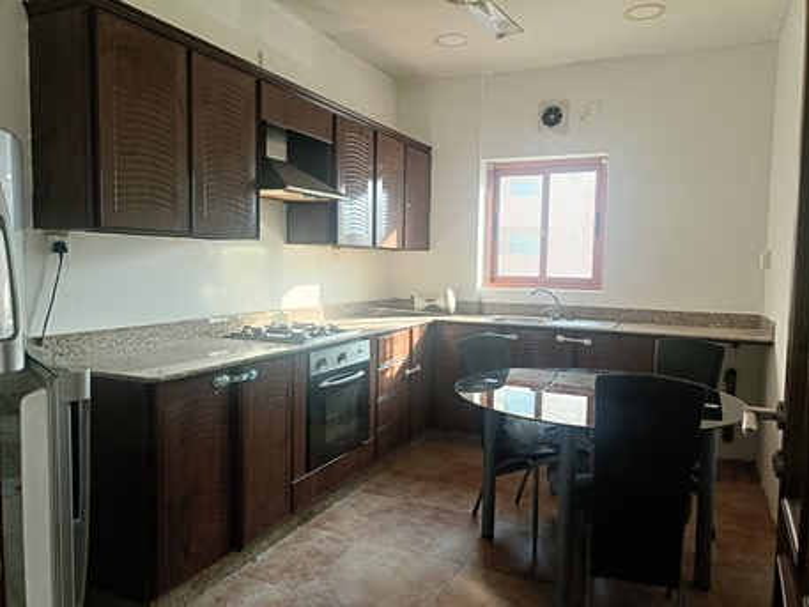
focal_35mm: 25
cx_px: 404
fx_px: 584
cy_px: 304
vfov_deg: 54.9
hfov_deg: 69.4
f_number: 1.7
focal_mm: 4.7
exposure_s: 1/50
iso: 1033
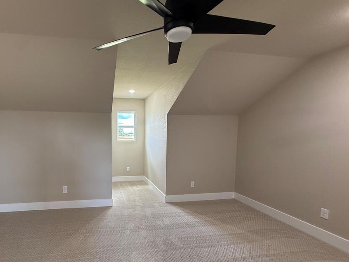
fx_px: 181
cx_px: 131
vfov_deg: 71.2
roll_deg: -0.4
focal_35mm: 18
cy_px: 150
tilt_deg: -4.3
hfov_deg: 86.1
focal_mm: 2.22
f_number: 2.2
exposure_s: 1/120
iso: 250
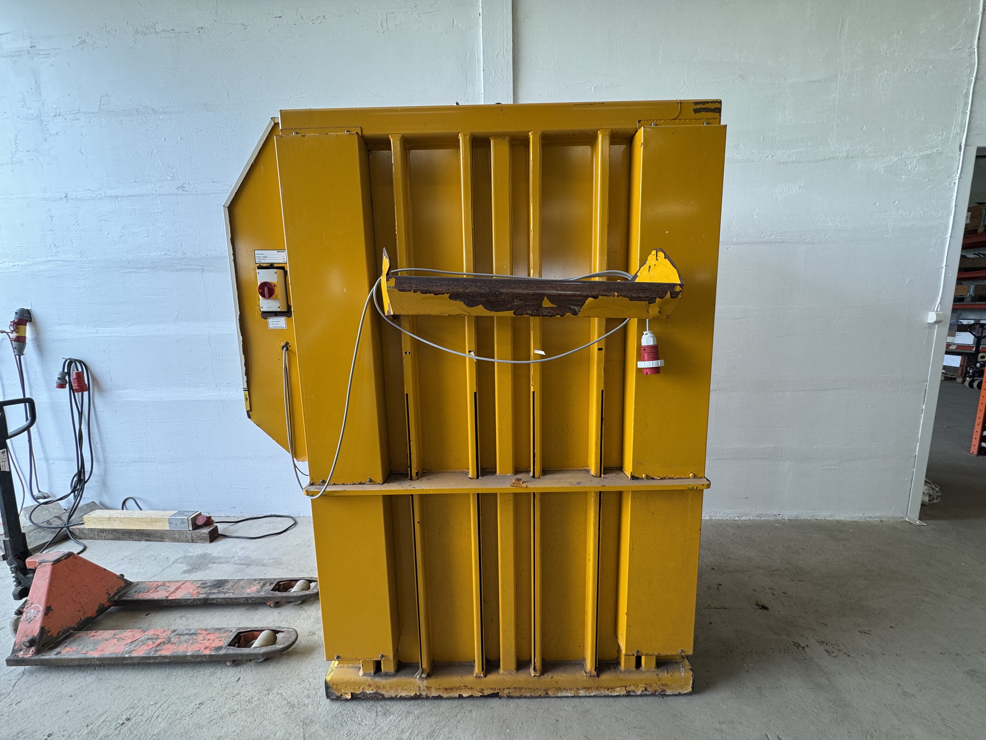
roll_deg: +0.8
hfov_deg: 102.1
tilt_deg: -8.6
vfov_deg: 85.7
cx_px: 493
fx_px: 399
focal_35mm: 14
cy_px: 370
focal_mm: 2.22
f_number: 2.2
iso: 80
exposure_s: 1/100
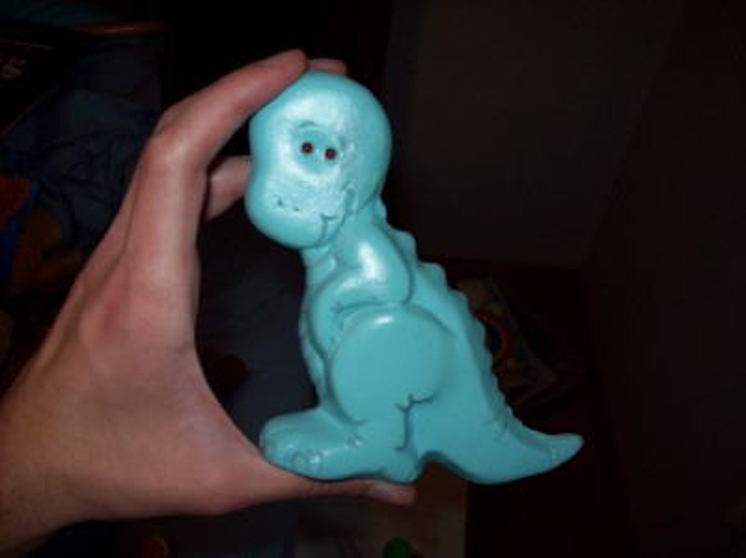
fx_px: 775
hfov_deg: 51.4
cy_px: 279
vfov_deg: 39.6
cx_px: 373
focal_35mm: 36
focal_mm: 6
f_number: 2.7
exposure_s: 1/64
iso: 80
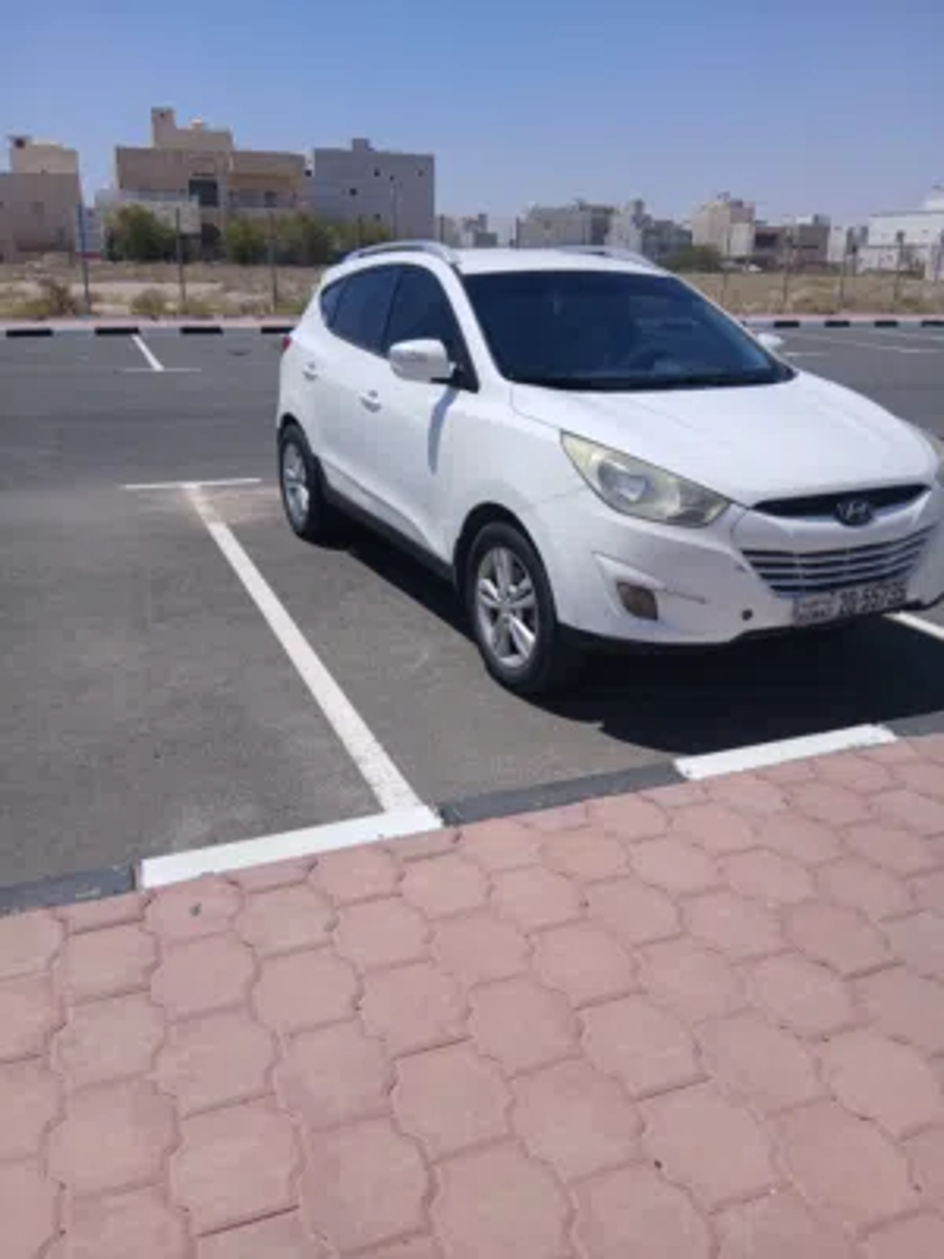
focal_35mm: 26
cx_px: 472
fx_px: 945
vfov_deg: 67.3
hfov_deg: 53.1
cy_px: 630
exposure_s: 1/1127
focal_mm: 3.98
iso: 20
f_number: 1.8
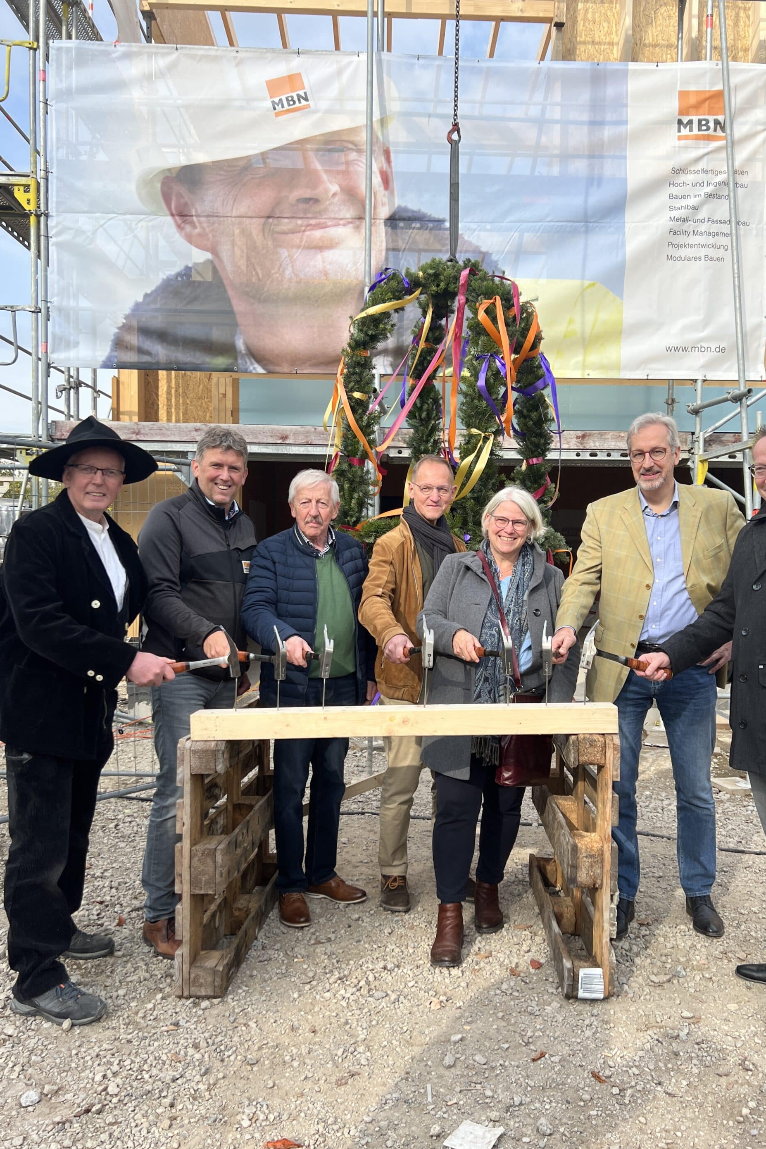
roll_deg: -0.8
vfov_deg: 65.5
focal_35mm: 28
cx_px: 411
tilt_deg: -2.6
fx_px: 894
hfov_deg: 46.4
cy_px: 575
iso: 50
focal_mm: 5.7
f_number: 1.5
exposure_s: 1/2083
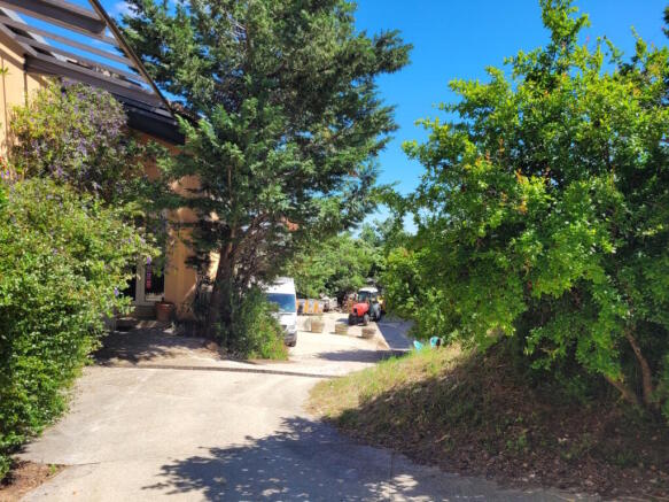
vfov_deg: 53.0
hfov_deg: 67.3
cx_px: 334
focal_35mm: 26
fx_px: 502
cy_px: 251
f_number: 1.8
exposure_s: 1/1339
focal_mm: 5.4
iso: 40
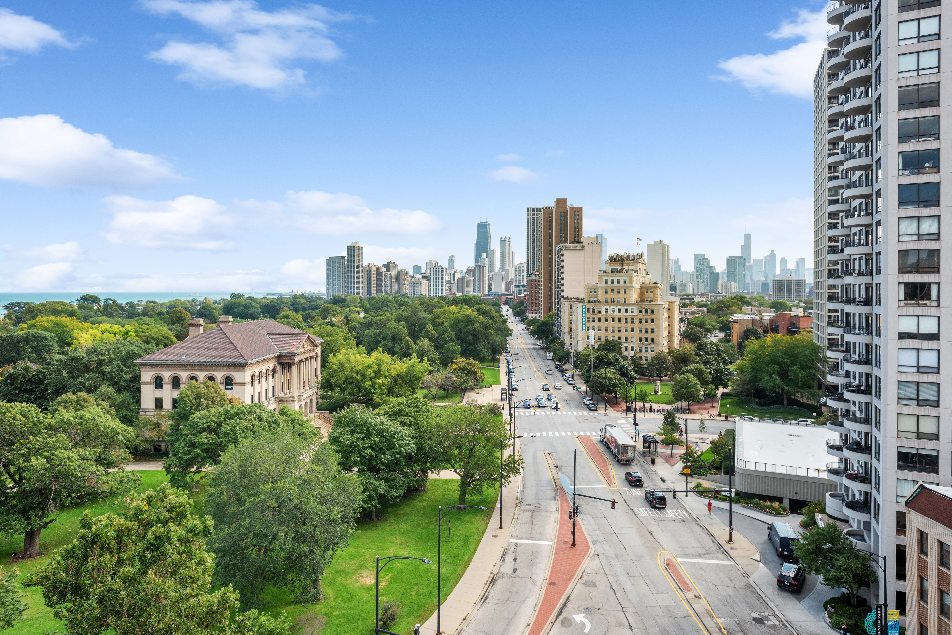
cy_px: 318
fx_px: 661
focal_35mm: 25
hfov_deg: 71.5
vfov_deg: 51.3
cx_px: 476
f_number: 8
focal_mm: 25
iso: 400
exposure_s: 1/320
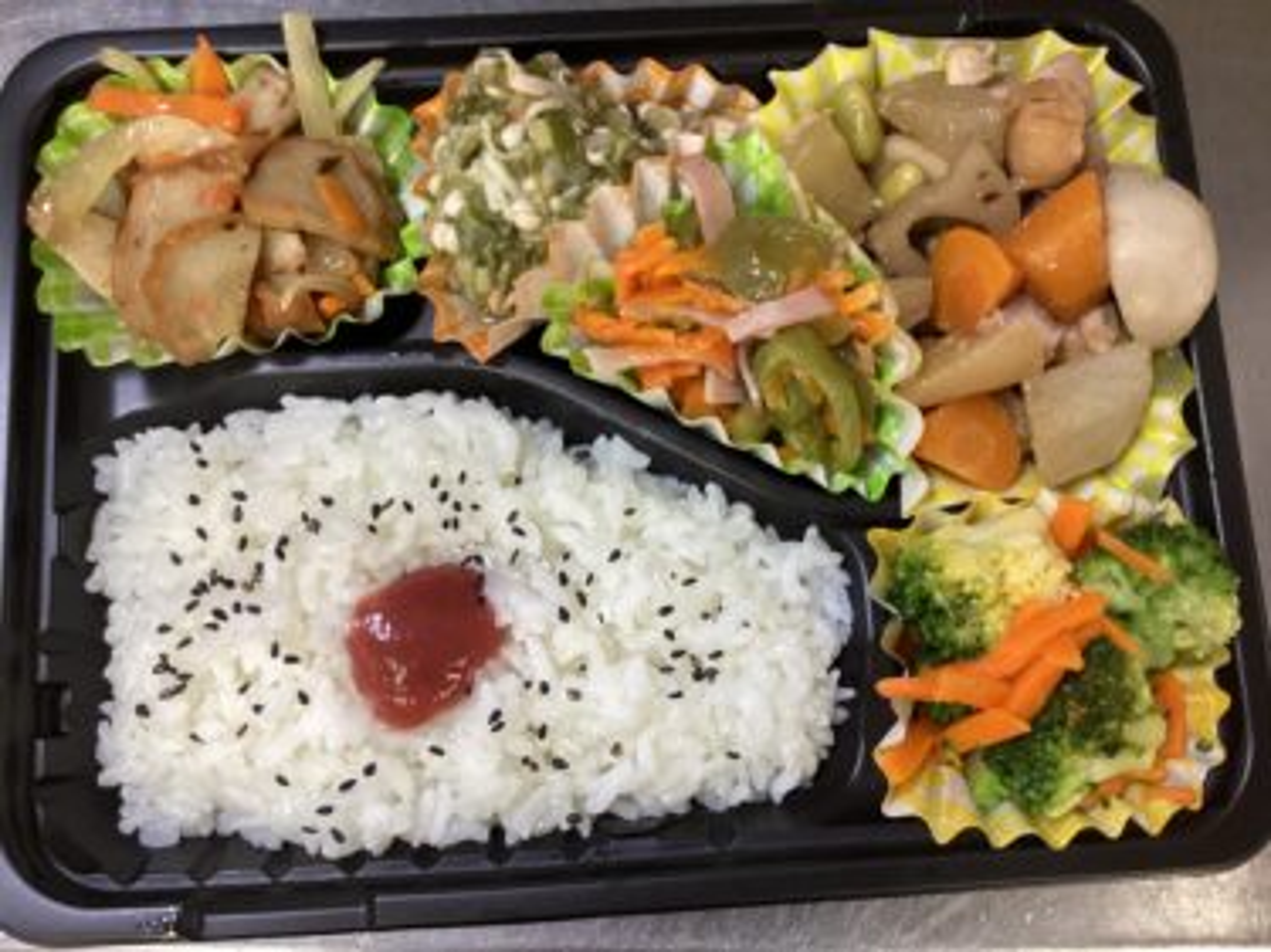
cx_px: 636
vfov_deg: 45.4
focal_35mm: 31
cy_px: 476
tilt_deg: -79.1
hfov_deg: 58.4
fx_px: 1138
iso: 160
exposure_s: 1/50
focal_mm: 3.3
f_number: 2.4
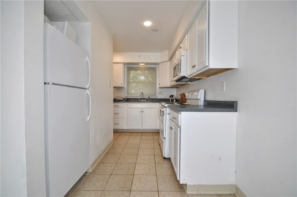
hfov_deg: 100.5
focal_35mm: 15
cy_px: 98
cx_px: 148
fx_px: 124
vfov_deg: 77.2
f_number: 4.5
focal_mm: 10
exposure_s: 1/80
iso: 320
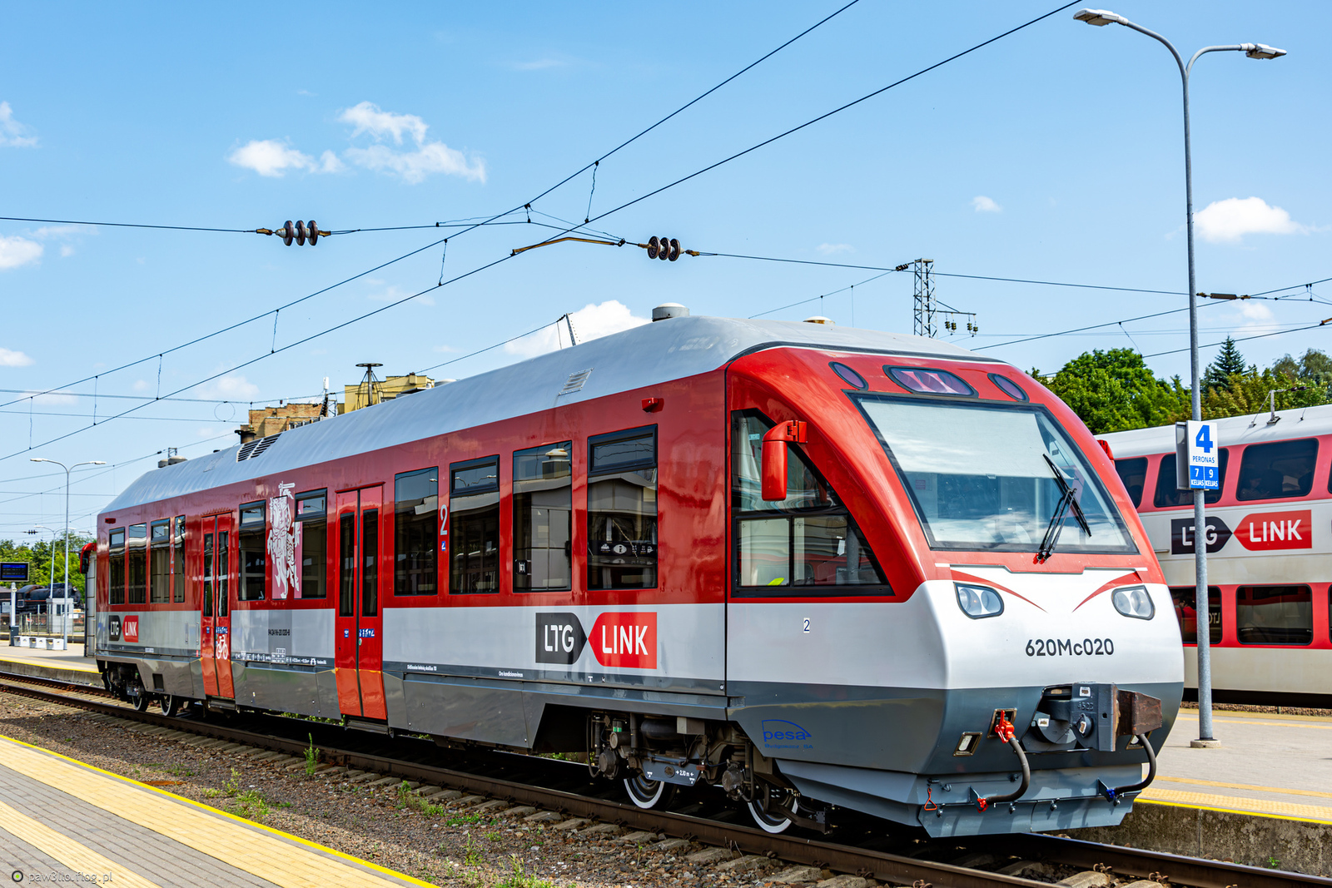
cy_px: 444
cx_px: 666
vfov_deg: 31.9
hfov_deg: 46.4
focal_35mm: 42
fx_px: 1554
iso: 160
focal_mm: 28
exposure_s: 1/320
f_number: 6.3
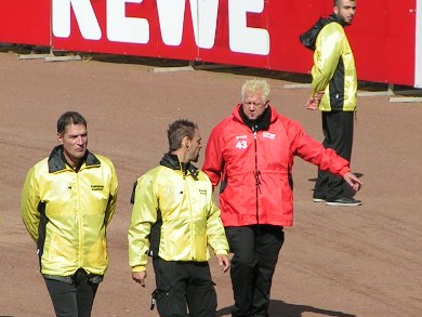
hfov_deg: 4.9
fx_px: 4928
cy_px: 161
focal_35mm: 404
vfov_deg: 3.7
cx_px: 189
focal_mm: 30.1
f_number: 4
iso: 50
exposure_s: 1/1000
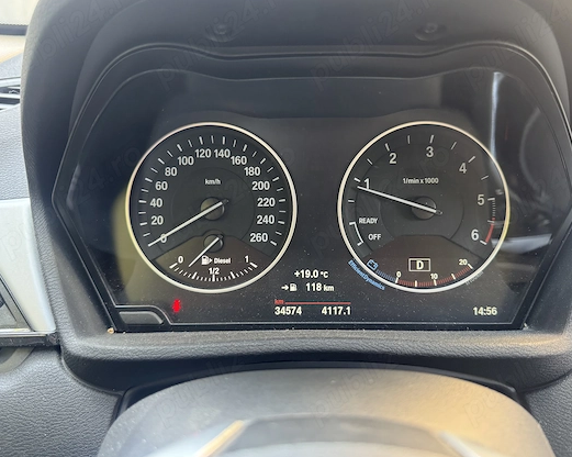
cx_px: 302
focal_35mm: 27
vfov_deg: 53.1
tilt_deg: -23.4
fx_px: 457
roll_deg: +0.6
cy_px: 211
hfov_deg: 64.1
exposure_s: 1/59
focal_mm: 6.76
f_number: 1.78
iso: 500
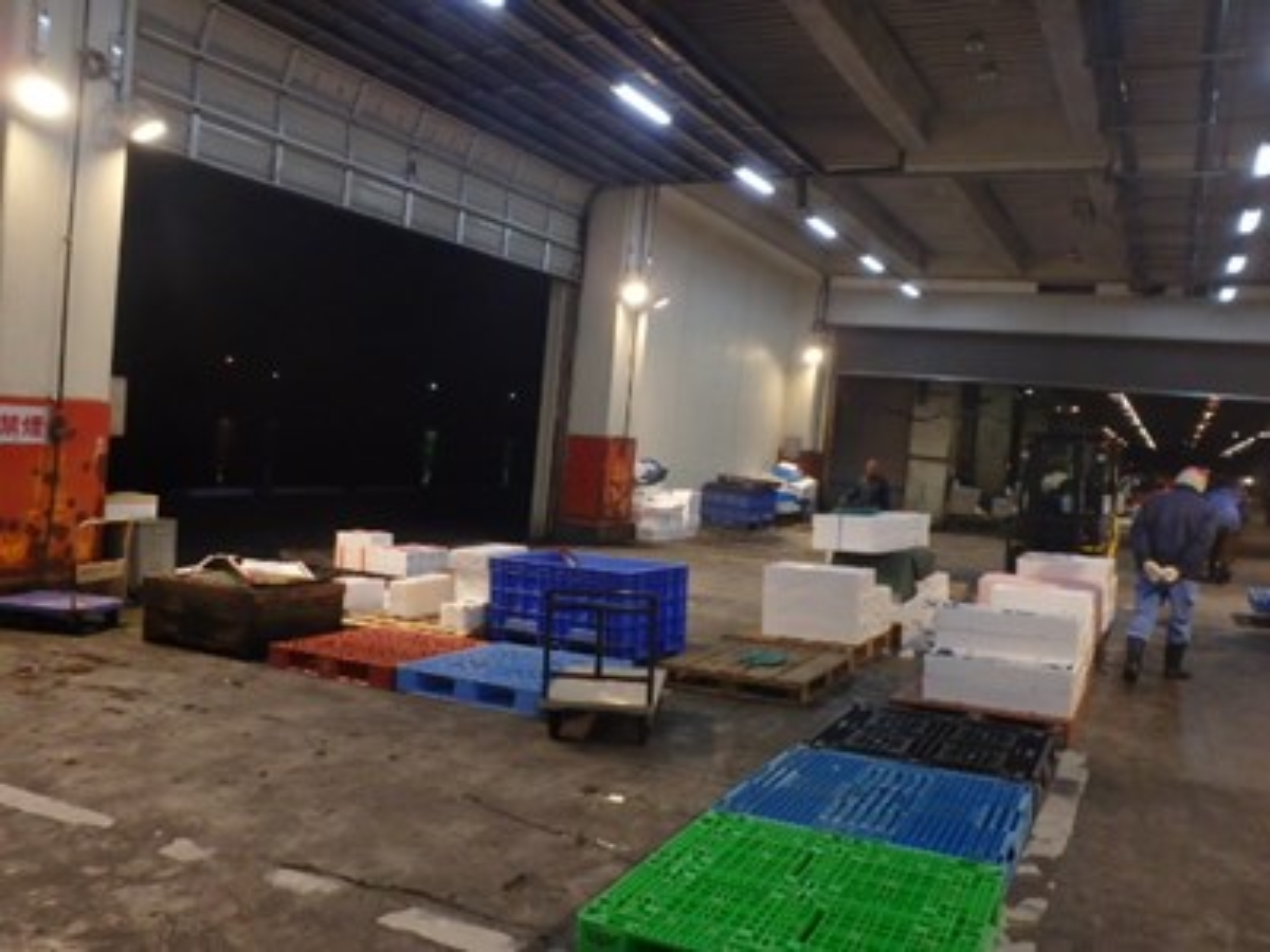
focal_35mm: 28
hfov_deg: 63.4
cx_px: 635
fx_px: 1027
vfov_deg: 49.7
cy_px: 476
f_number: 3.9
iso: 800
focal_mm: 5
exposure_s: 1/60
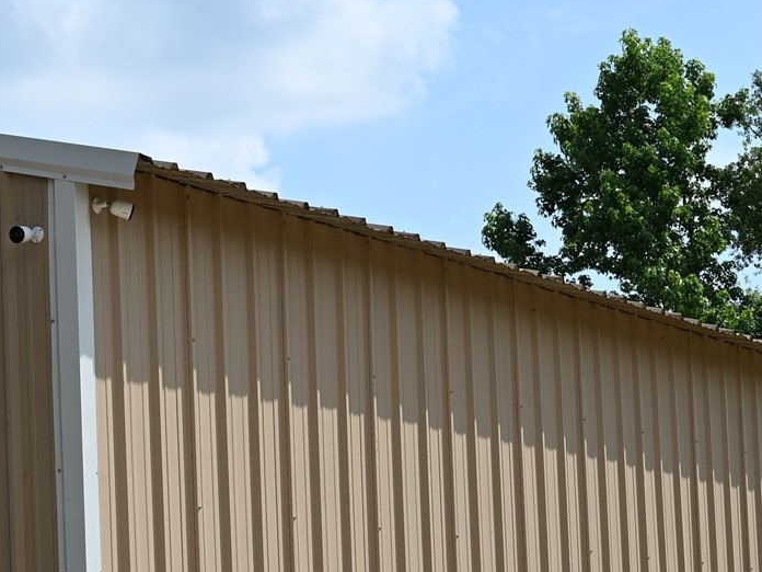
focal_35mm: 138
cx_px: 314
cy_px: 438
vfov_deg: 10.7
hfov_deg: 14.3
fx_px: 3038
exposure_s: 1/250
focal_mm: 46
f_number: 11
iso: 125
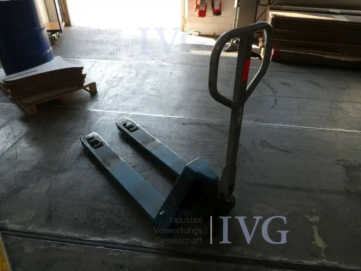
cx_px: 180
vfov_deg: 56.8
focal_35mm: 24
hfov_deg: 71.6
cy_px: 136
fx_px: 250
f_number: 3.3
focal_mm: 4.3
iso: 80
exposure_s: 1/60
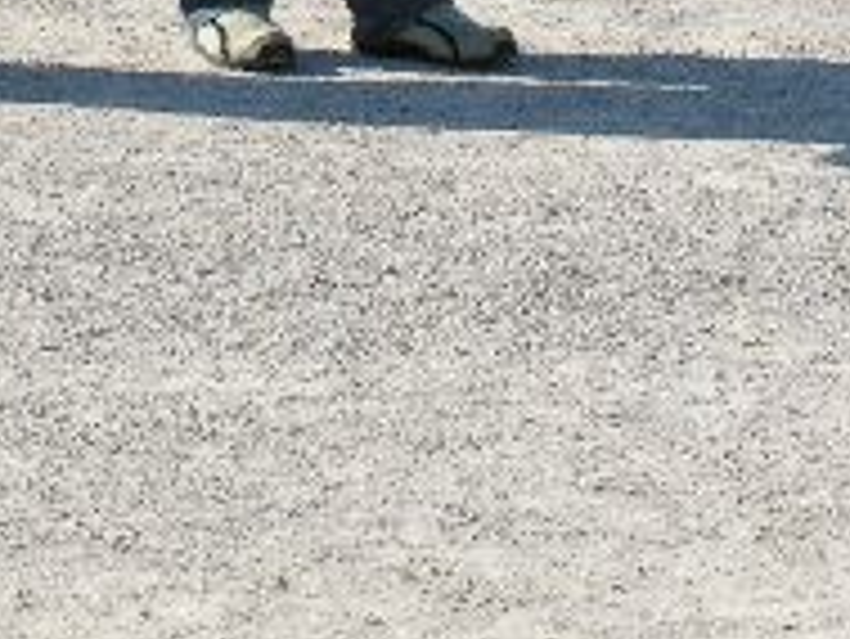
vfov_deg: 4.5
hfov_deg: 6.0
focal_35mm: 330
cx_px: 175
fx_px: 8108
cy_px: -234
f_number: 7.6
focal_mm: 19.8
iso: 200
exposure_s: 1/355
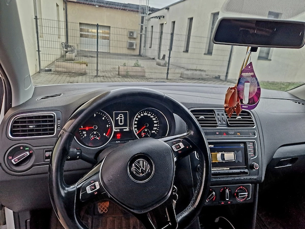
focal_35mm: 23
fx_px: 203
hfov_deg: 73.9
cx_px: 152
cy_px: 114
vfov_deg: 58.9
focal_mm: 5.4
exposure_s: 1/182
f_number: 1.8
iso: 200
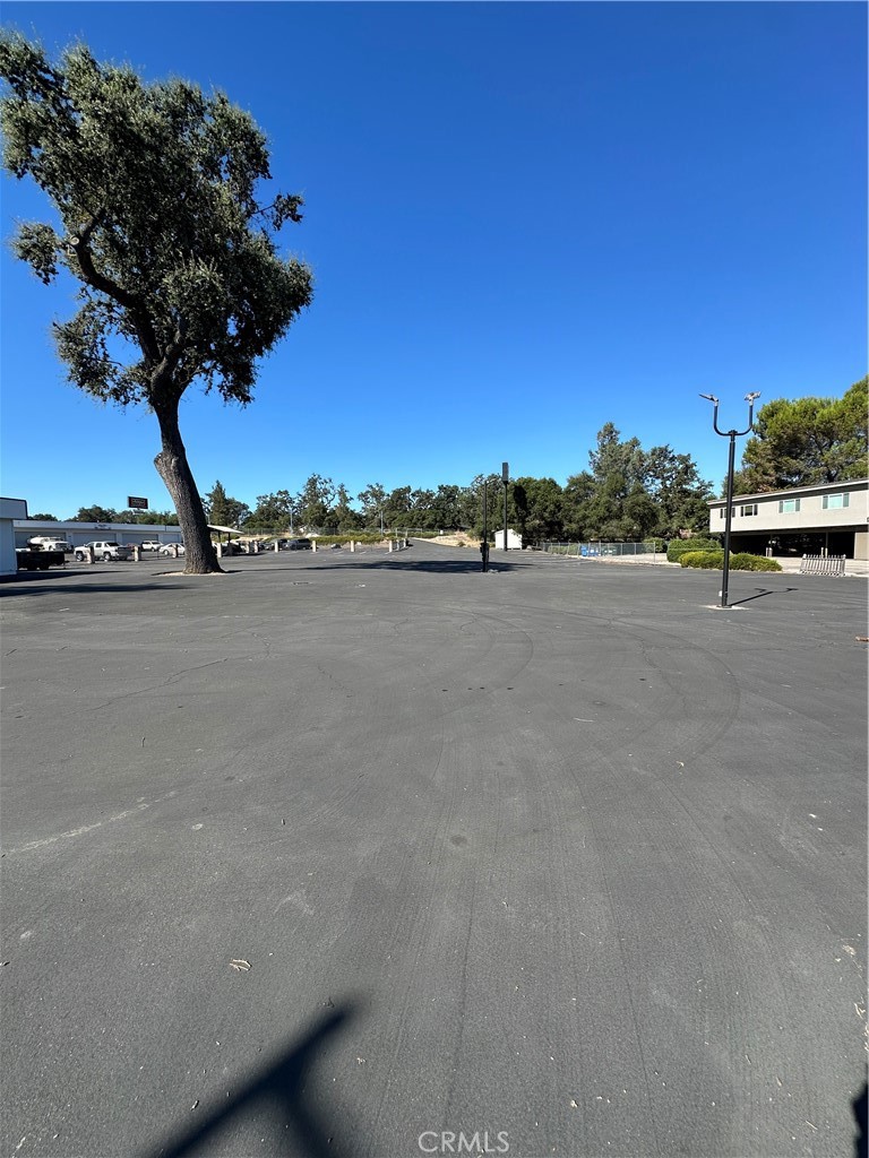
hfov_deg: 85.7
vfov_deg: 102.1
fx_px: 469
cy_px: 579
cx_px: 434
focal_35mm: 14
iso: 40
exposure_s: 1/1366
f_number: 2.2
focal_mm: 2.22
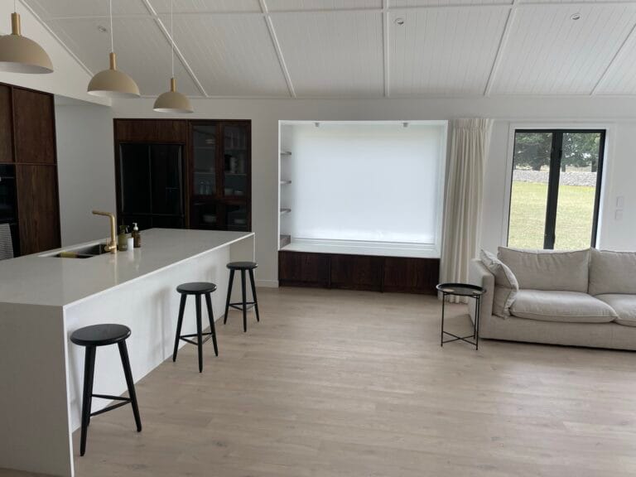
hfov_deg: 67.3
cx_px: 318
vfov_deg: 53.1
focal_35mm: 26
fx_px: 478
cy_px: 238
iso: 32
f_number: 1.6
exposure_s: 1/509
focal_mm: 4.2
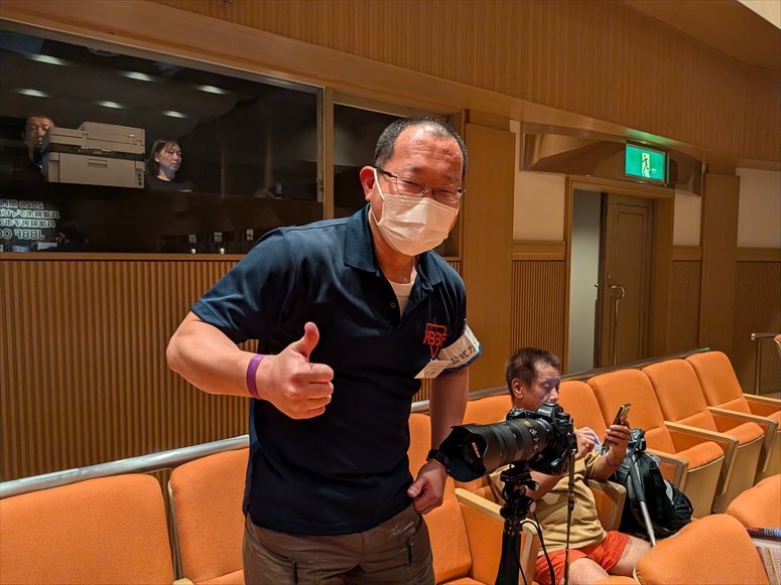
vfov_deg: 56.8
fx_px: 541
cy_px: 292
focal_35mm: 24
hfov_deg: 71.6
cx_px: 390
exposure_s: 1/120
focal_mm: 4.53
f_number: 1.7
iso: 114
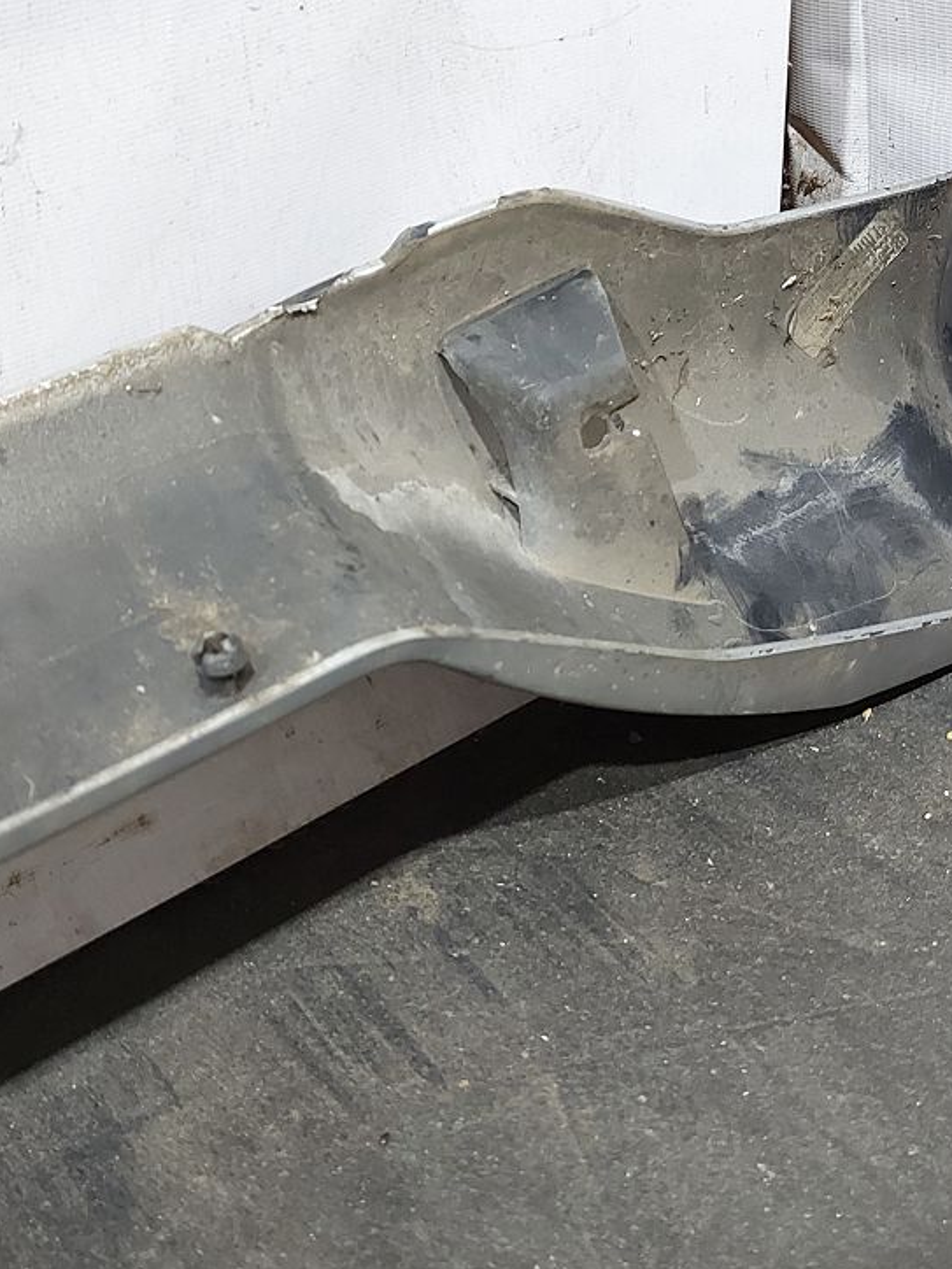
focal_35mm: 46
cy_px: 393
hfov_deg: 31.5
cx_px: 451
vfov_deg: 40.6
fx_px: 1687
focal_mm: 5.23
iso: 200
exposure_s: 1/25
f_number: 1.8
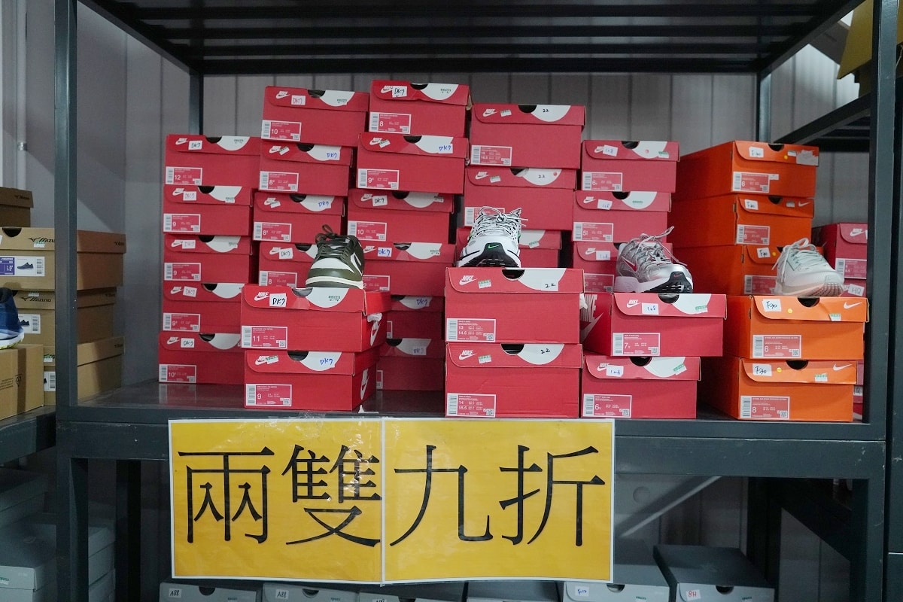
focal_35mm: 34
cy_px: 301
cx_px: 452
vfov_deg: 38.9
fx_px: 853
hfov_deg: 55.8
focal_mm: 34
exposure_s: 1/160
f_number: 2.8
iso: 5000
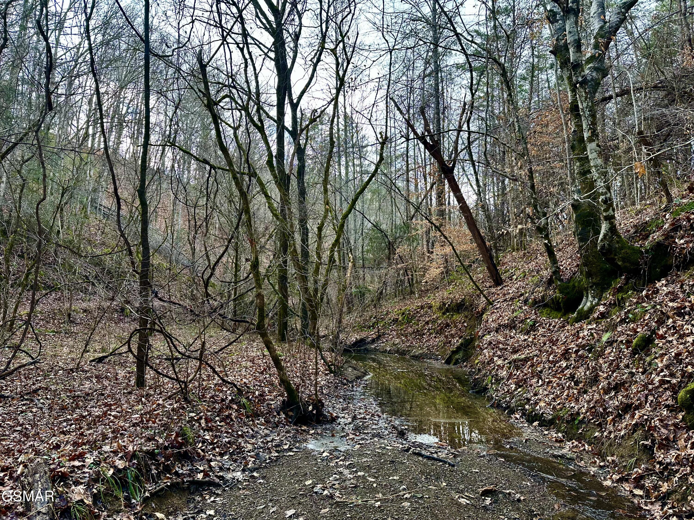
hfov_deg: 71.6
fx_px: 481
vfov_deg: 56.8
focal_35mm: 24
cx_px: 347
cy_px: 260
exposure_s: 1/229
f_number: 1.78
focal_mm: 6.86
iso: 80
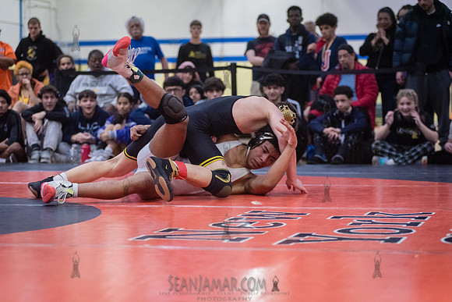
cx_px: 226
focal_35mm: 92
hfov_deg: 22.1
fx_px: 1155
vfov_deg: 14.9
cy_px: 151
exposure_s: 1/500
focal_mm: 92
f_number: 3.2
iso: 8000
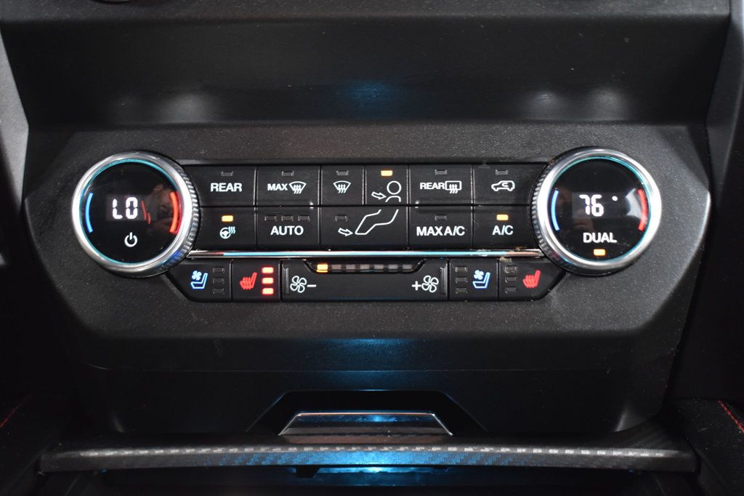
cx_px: 372
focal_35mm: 46
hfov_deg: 42.3
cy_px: 248
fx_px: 961
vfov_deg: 28.9
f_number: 4.2
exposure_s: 1/13
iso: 1600
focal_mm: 31
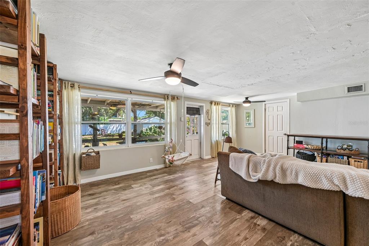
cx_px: 184
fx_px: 143
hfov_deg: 104.3
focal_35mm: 14
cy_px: 123
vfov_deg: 81.2
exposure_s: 1/13
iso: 400
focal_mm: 14
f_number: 8
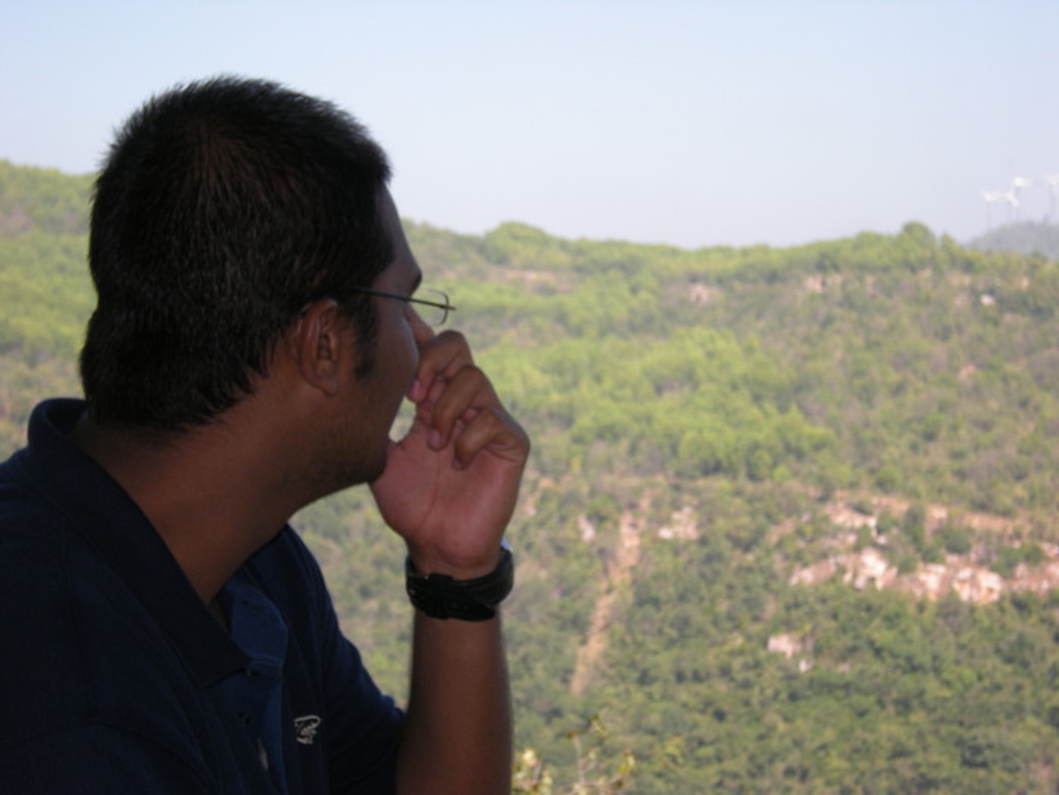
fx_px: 2662
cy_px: 398
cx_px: 530
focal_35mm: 87
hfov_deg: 22.5
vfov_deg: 17.0
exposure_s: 1/233
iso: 91
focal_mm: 14.6
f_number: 5.1
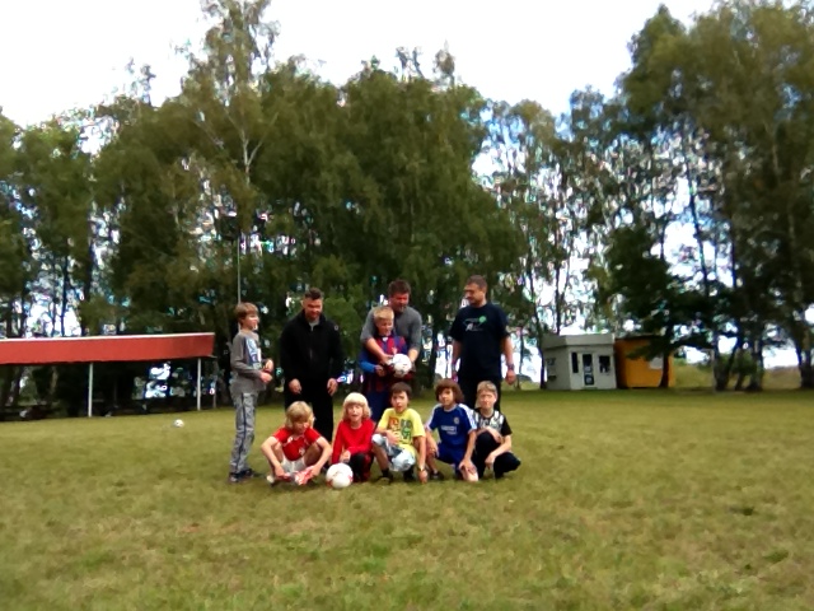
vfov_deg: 40.7
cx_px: 407
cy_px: 306
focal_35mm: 35
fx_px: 823
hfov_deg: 52.6
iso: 250
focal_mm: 1.85
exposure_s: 1/814
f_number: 2.4
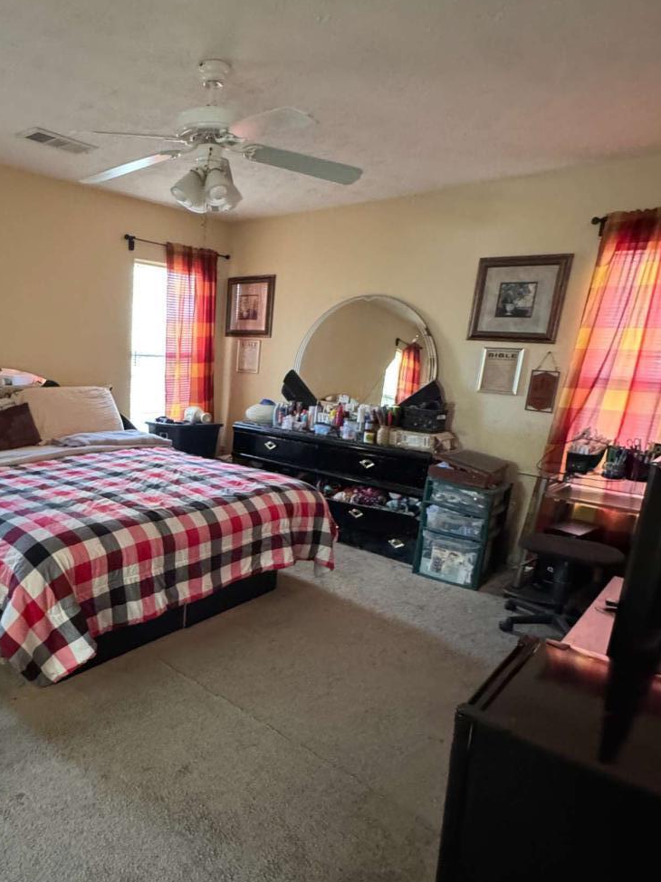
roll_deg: -2.8
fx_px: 586
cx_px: 162
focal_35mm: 23
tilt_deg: -11.2
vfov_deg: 73.8
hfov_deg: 55.9
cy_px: 483
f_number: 2.2
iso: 1000
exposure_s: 1/40
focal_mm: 2.22
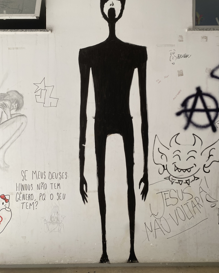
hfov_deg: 51.5
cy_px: 128
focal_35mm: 28
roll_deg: +0.7
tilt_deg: +0.8
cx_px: 109
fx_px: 227
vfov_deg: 62.2
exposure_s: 1/212
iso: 32
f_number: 1.8
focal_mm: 4.25
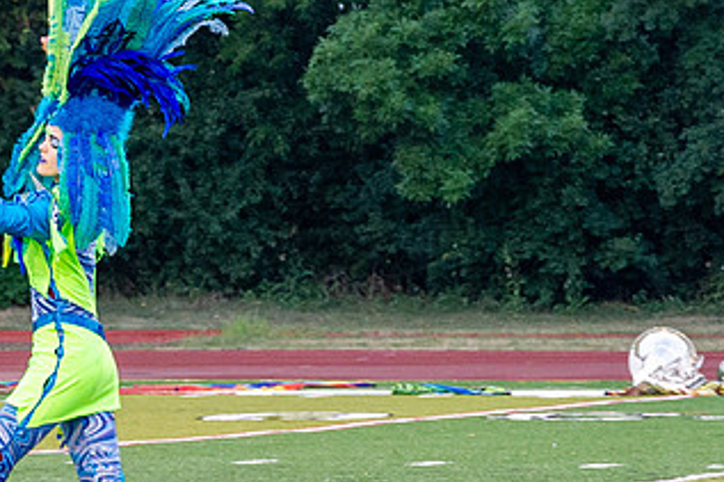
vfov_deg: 3.5
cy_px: 264
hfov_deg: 5.2
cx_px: 107
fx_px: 7899
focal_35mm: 393
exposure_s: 1/250
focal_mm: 120
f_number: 8
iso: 2500
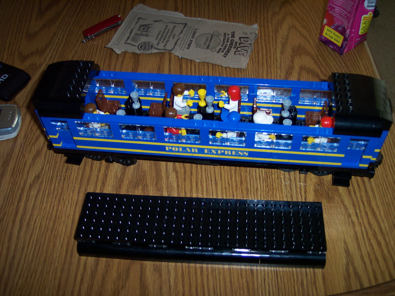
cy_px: 148
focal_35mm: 38
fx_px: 433
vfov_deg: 37.7
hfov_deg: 49.0
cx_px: 198
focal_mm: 8
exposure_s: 1/30
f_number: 2.8
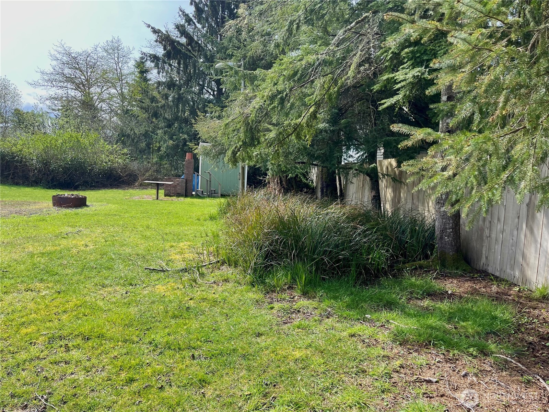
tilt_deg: -5.5
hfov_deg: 69.4
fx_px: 396
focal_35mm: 25
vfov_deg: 54.9
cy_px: 206
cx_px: 274
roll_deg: -2.4
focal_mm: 5.1
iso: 32
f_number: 1.6
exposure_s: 1/930
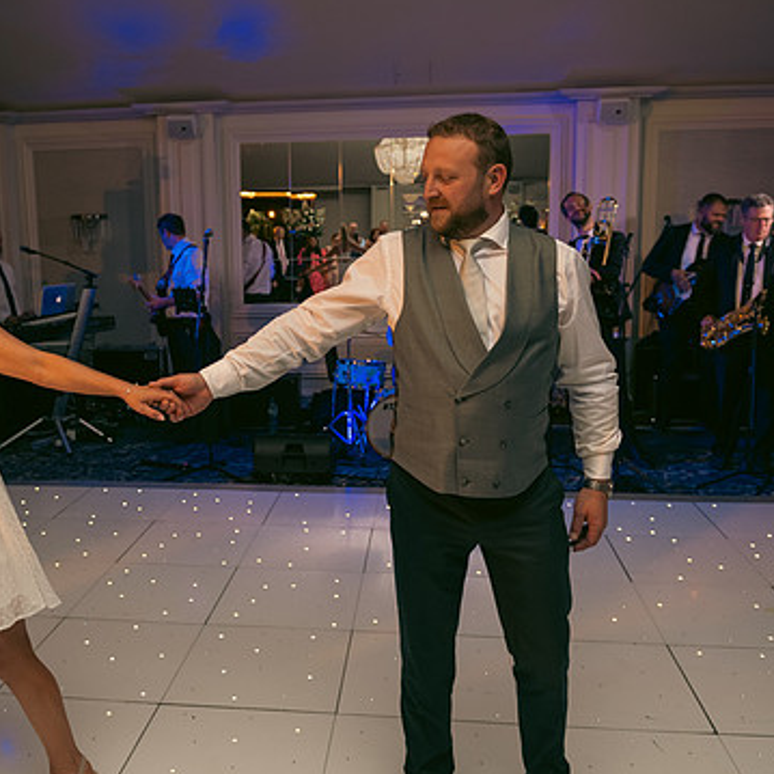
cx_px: 313
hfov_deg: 49.5
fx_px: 835
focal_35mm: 33
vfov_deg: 49.7
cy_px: 387
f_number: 3.5
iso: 640
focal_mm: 24
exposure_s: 1/160
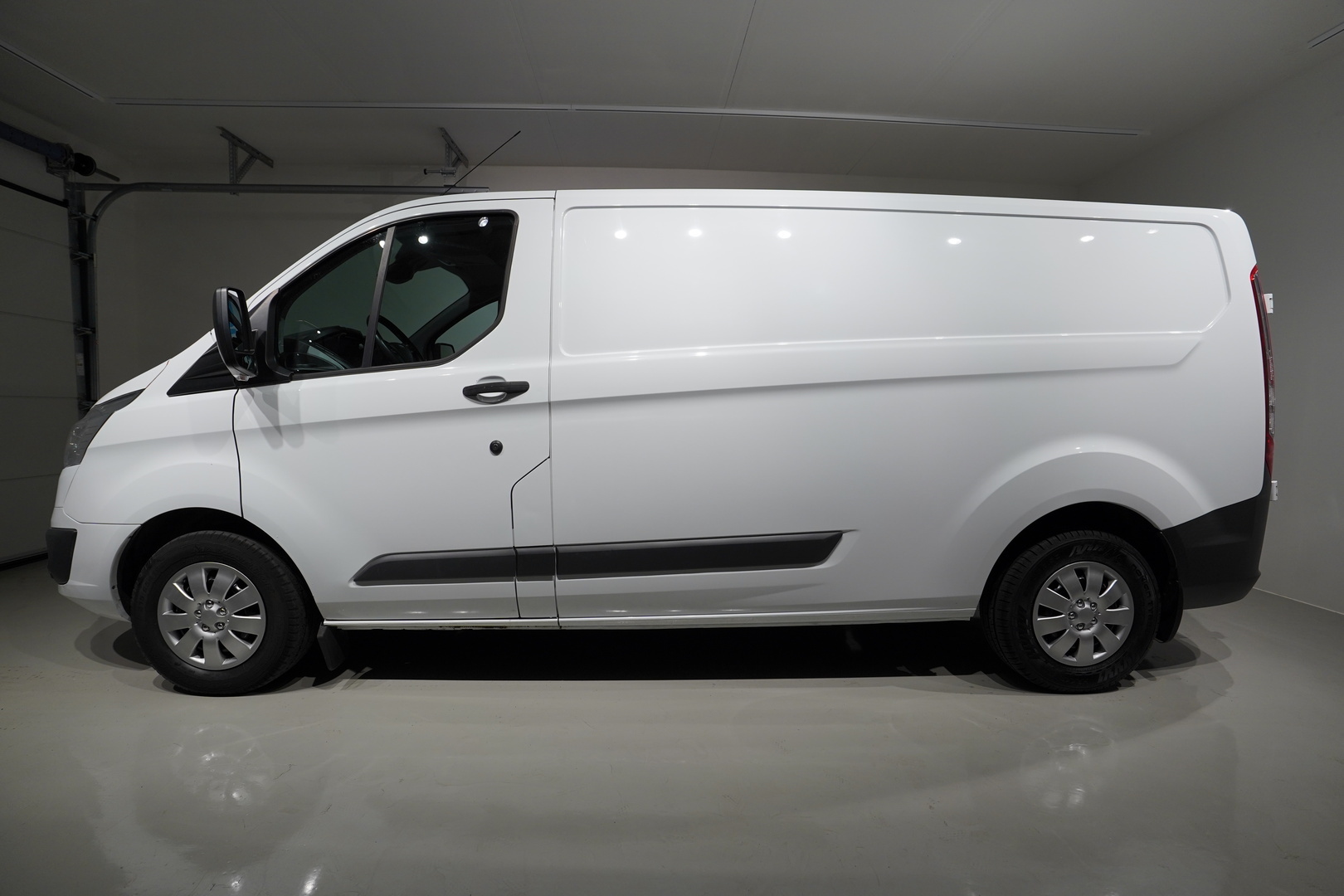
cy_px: 448
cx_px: 672
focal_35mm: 16
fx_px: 597
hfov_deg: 96.7
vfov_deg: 73.7
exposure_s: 1/160
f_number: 4
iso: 640
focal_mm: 16
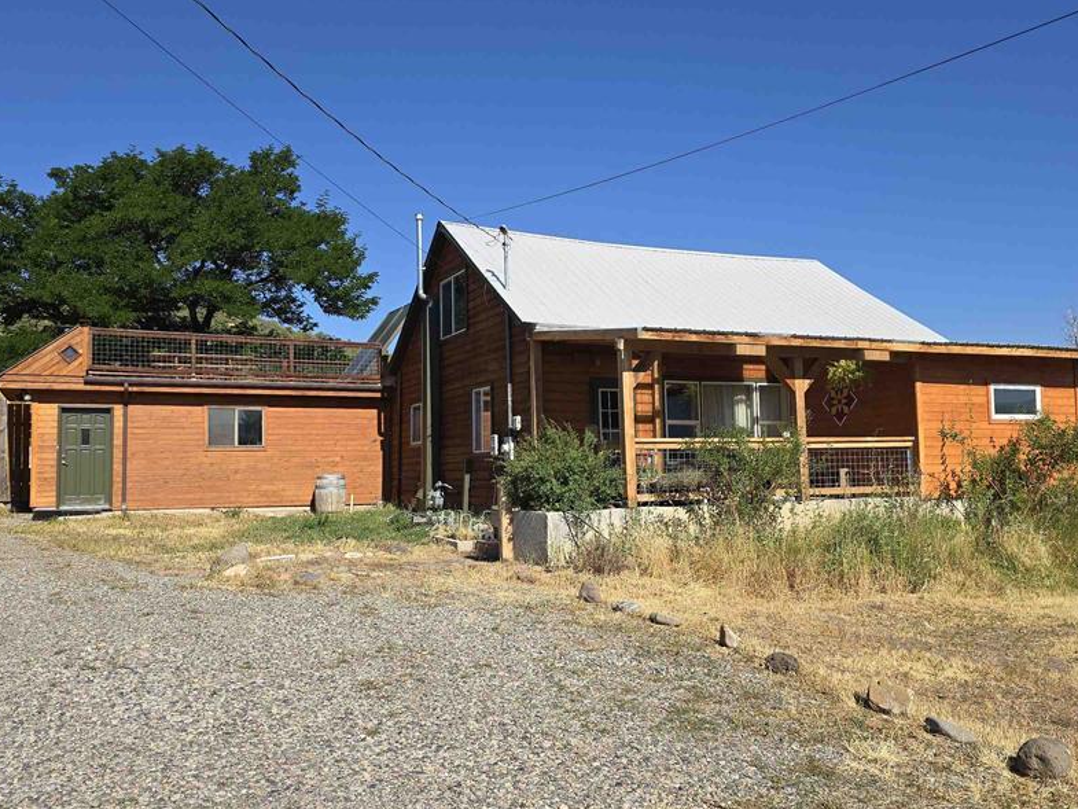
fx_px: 934
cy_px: 415
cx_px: 578
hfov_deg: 59.9
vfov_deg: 46.8
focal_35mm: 30
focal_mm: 6.3
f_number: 1.7
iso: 12
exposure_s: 1/1008
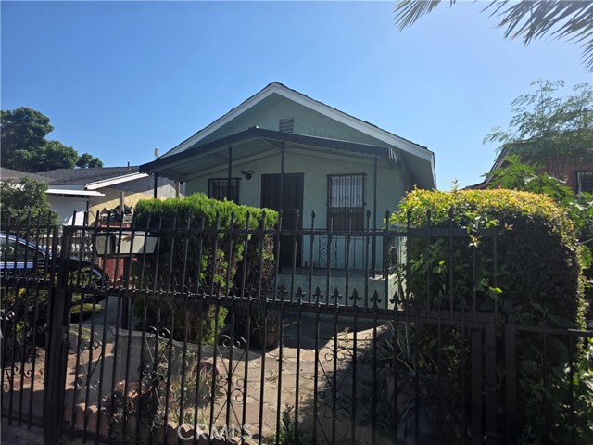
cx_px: 296
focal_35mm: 23
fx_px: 394
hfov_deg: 73.9
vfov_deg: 58.9
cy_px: 222
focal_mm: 6.3
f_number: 1.7
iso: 80
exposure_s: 1/4434
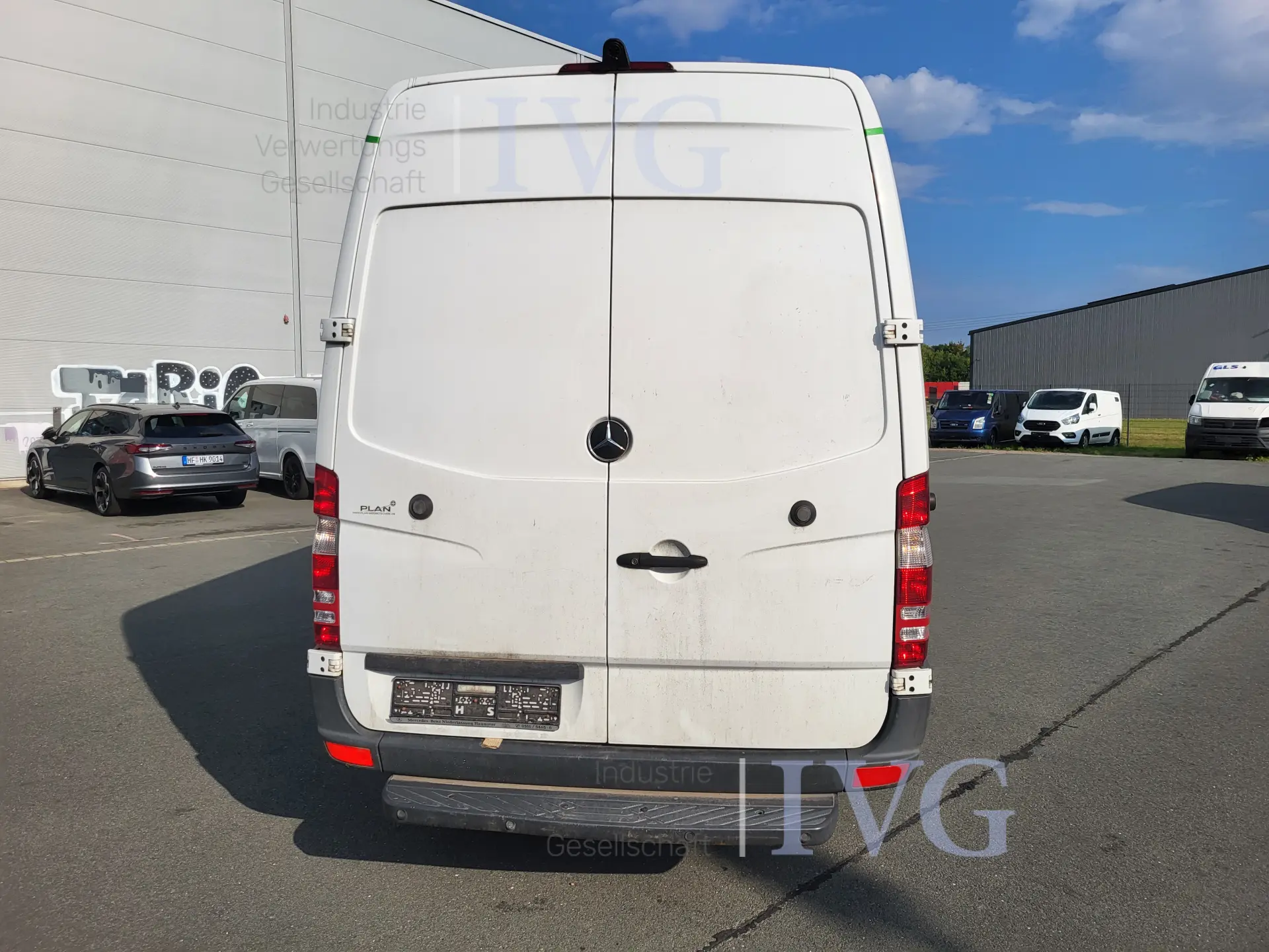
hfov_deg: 67.3
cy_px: 476
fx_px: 953
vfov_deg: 53.1
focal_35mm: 26
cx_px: 634
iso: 40
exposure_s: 1/4873
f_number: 1.8
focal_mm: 5.4
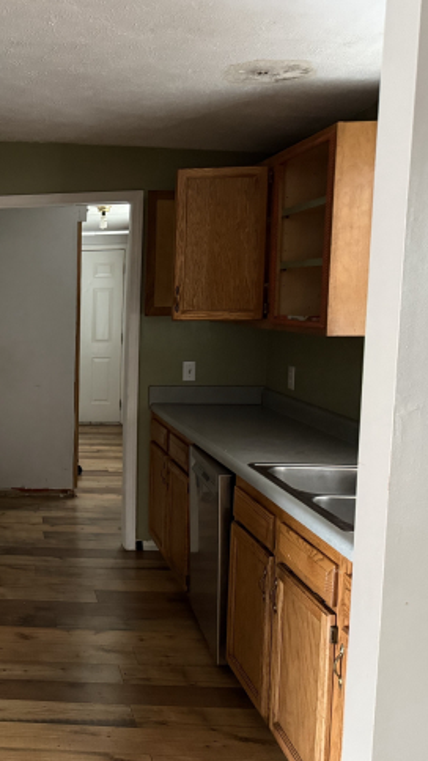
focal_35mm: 36
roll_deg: +0.8
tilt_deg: -6.2
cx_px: -75
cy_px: 374
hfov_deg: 28.8
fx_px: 727
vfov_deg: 55.3
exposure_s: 1/30
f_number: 1.78
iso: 1000
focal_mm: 6.76
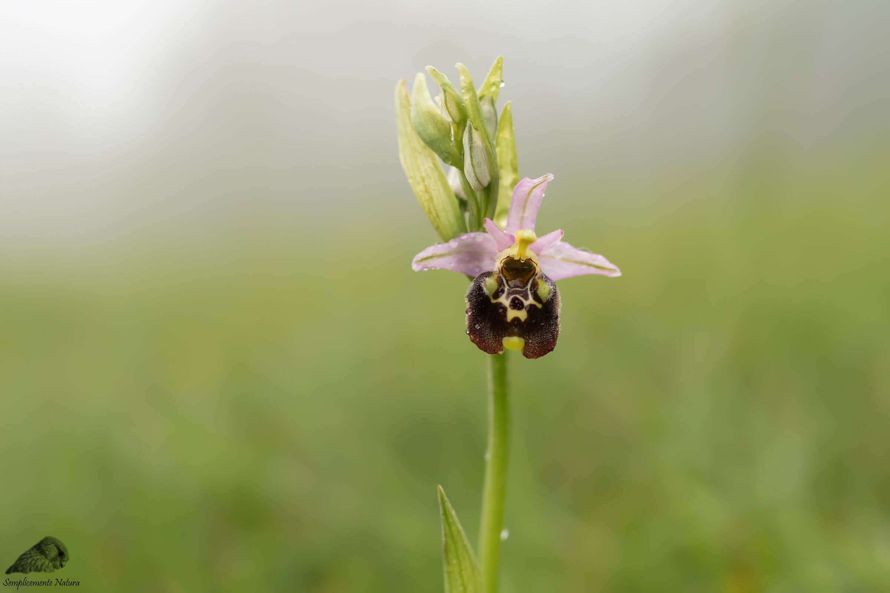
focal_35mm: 52
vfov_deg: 25.8
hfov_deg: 37.9
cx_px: 445
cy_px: 296
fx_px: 1298
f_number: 3.5
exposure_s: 1/500
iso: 250
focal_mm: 35
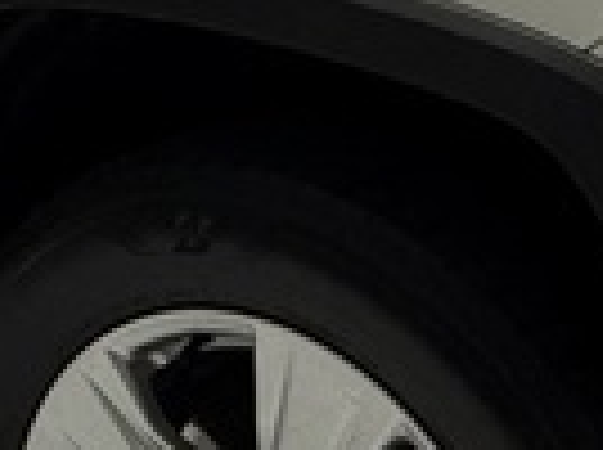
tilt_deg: -7.4
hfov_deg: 18.4
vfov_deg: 13.4
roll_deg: -1.0
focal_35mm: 107
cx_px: 234
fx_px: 1861
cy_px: -108
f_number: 2.2
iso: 160
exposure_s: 1/100
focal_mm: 2.22
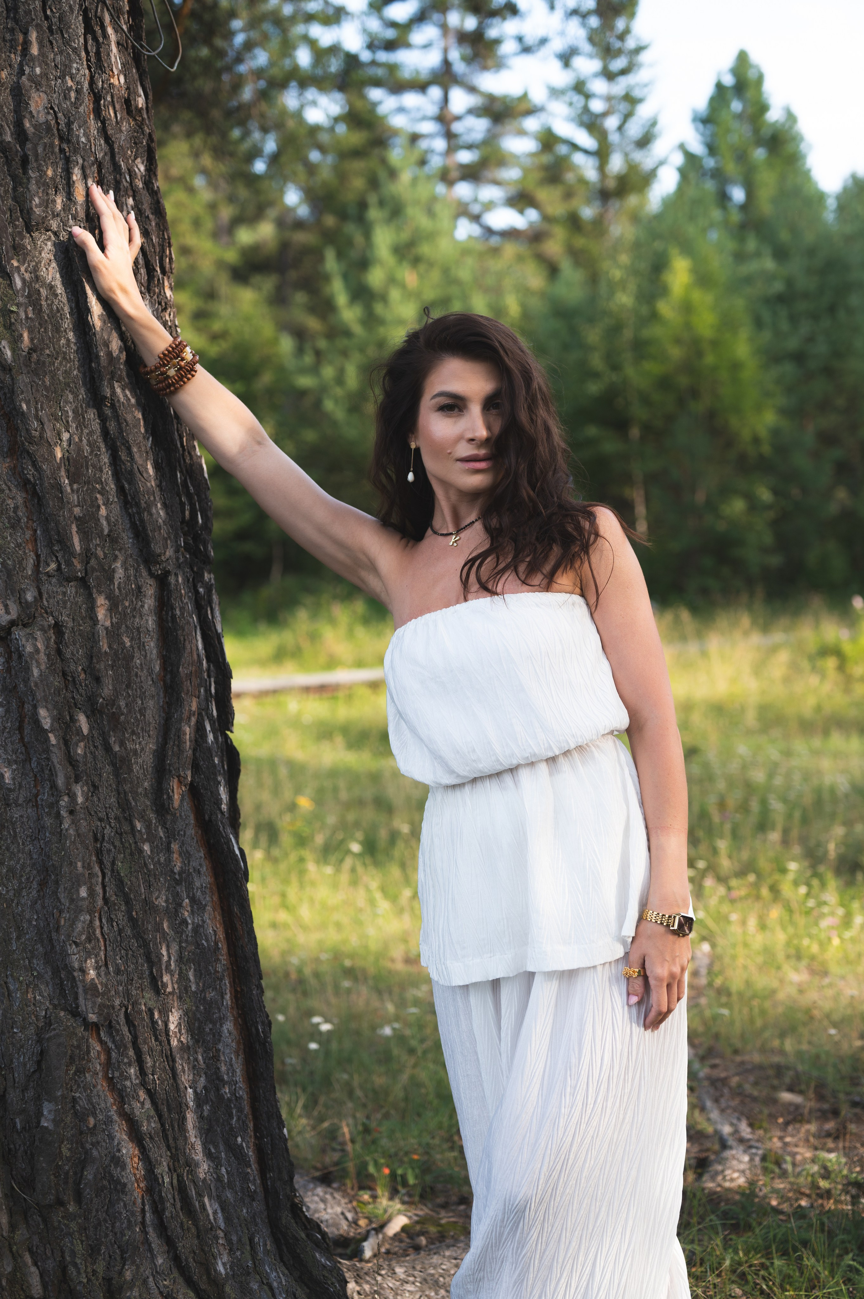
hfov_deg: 27.0
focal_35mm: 50
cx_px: 432
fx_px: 1802
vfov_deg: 39.6
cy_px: 650
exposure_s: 1/400
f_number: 3.2
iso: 200
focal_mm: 50
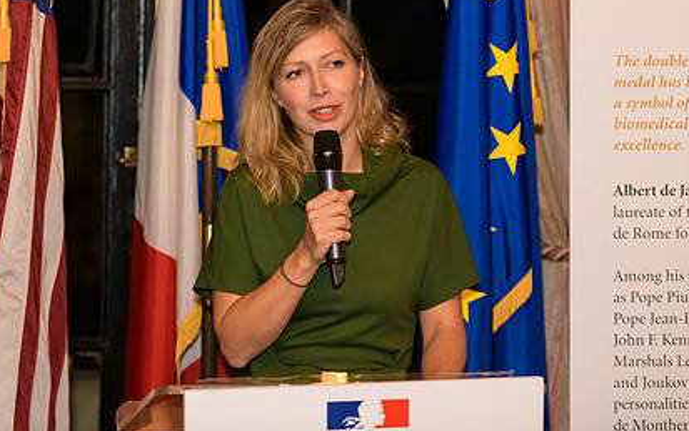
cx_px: 309
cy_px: 116
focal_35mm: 146
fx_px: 2741
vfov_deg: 9.0
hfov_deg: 14.3
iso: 1250
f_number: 3.2
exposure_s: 1/125
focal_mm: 102
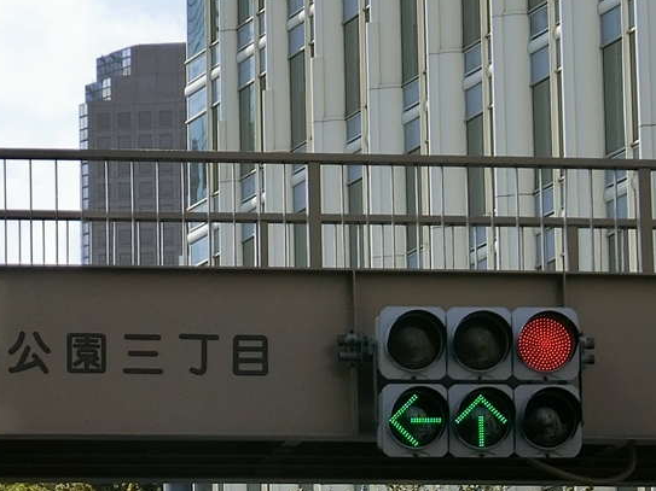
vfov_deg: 6.7
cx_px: 159
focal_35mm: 221
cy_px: 391
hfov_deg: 8.9
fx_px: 4187
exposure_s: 1/640
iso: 80
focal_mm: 16.1
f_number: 5.5
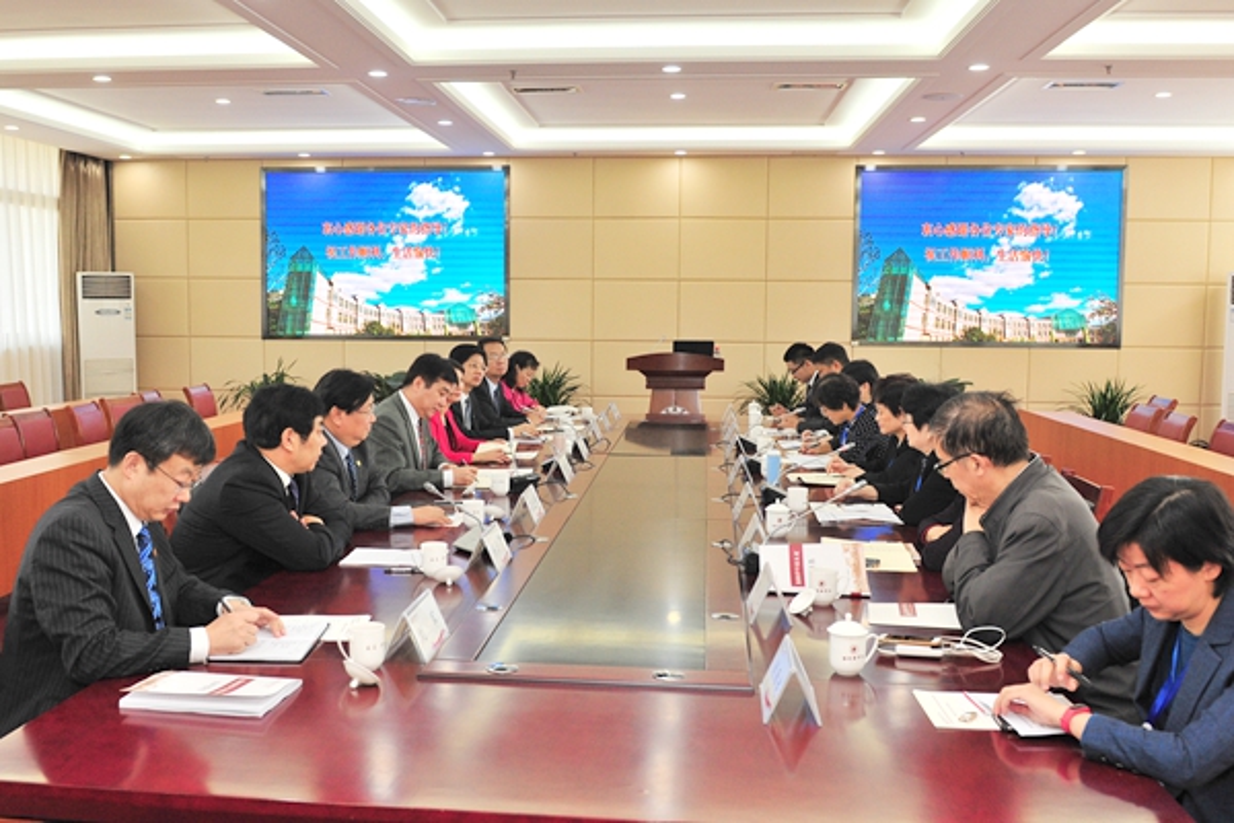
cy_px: 412
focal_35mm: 24
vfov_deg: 53.1
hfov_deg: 73.7
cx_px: 617
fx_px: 823
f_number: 4
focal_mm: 24
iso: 800
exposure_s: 1/160
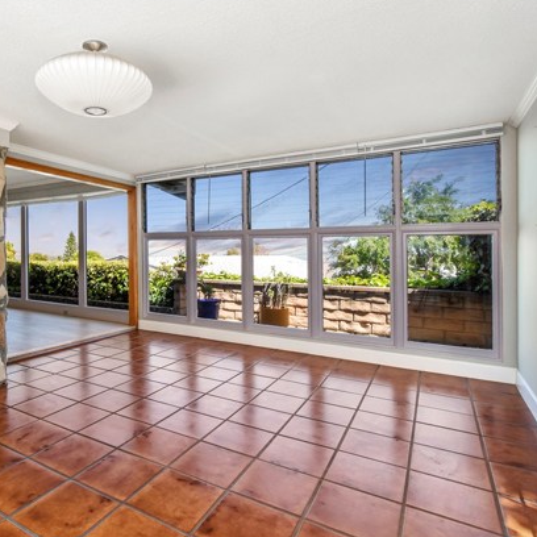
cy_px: 261
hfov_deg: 71.8
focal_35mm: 20
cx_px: 165
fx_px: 351
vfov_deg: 74.8
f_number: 8
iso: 1000
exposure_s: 1/160
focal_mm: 10
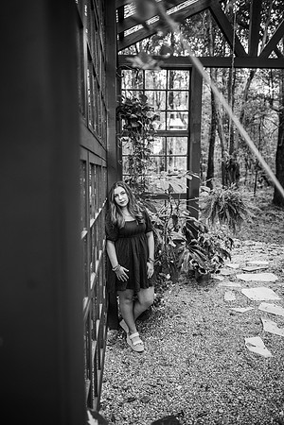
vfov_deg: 73.7
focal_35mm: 24
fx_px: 284
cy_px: 212
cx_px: 142
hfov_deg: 53.1
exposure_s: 1/250
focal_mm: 24
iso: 640
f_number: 2.2
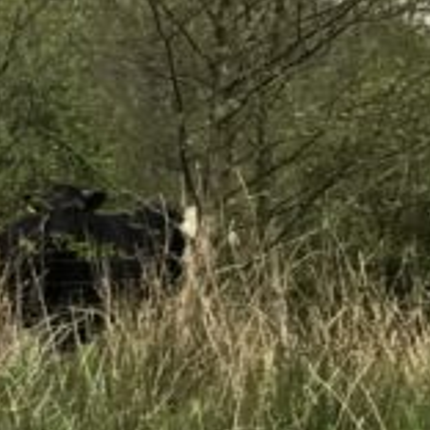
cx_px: -943
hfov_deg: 5.0
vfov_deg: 5.3
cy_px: 565
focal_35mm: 330
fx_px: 4638
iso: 20
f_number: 2.8
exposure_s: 1/471
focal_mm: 6.6
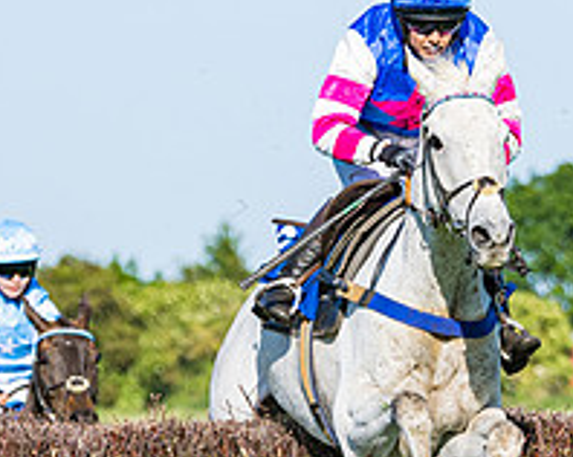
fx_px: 9538
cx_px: 452
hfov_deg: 3.4
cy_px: 440
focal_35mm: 563
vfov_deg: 2.7
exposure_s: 1/2000
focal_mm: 120
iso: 200
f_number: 4
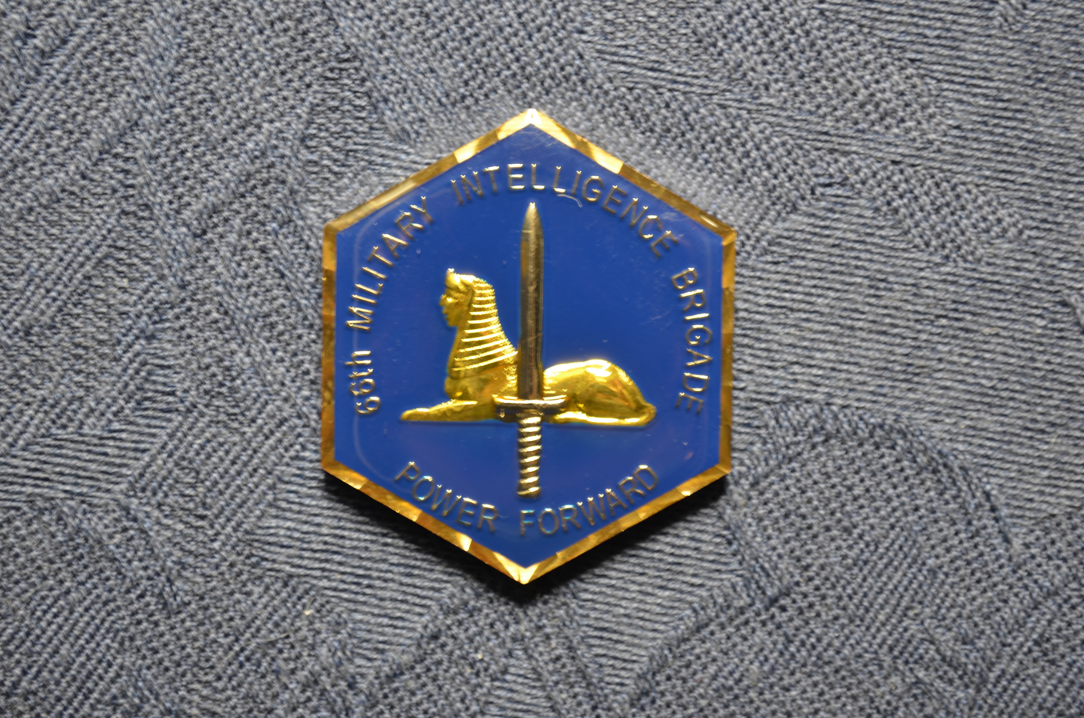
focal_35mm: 82
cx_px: 542
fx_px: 2479
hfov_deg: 24.7
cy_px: 359
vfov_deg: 16.5
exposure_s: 1.3
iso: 100
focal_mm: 55
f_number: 8
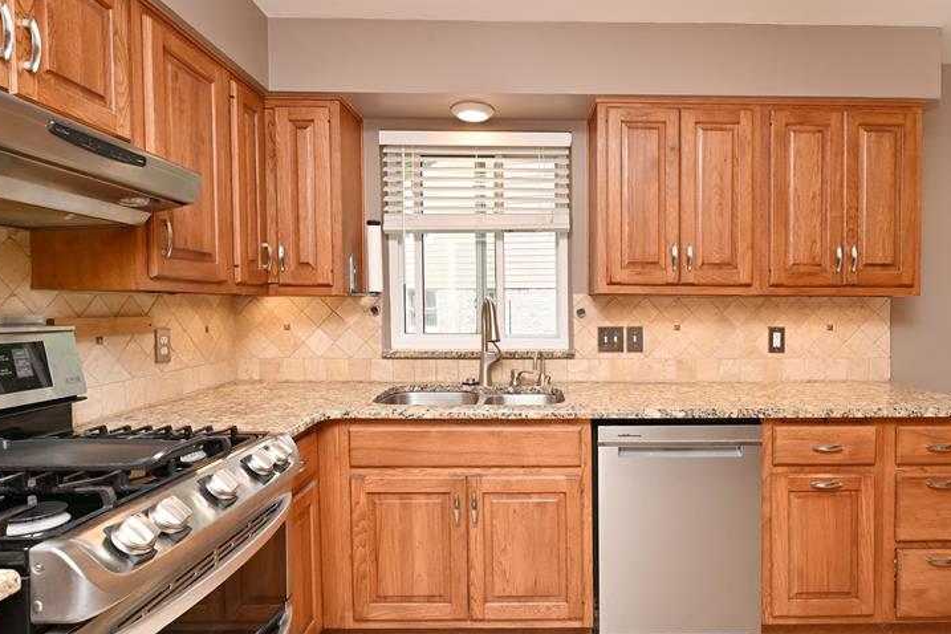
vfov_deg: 61.3
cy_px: 387
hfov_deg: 83.3
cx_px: 554
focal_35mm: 20
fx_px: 528
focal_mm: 14
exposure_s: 1/60
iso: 280
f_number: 8
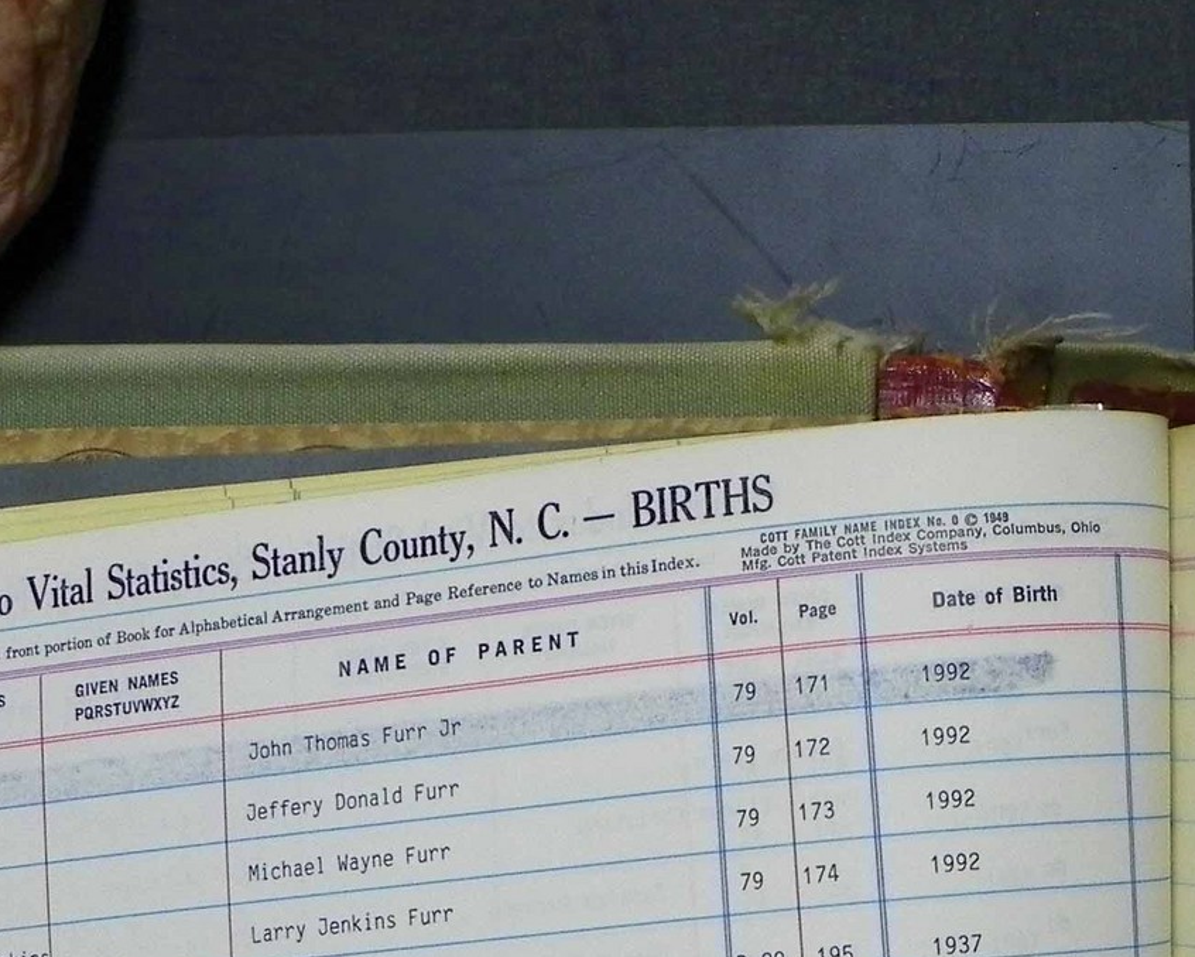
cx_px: 1246
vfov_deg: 18.2
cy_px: 693
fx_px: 2971
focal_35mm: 84
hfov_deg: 21.8
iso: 100
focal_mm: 4.6
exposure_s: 1/30
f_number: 2.8
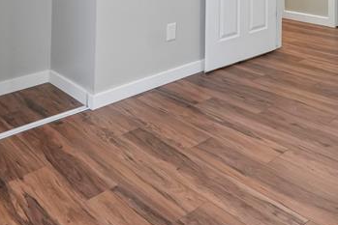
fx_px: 413
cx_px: 261
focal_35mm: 44
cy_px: -81
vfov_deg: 25.5
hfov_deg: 42.8
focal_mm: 10
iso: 800
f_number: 8
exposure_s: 1/15
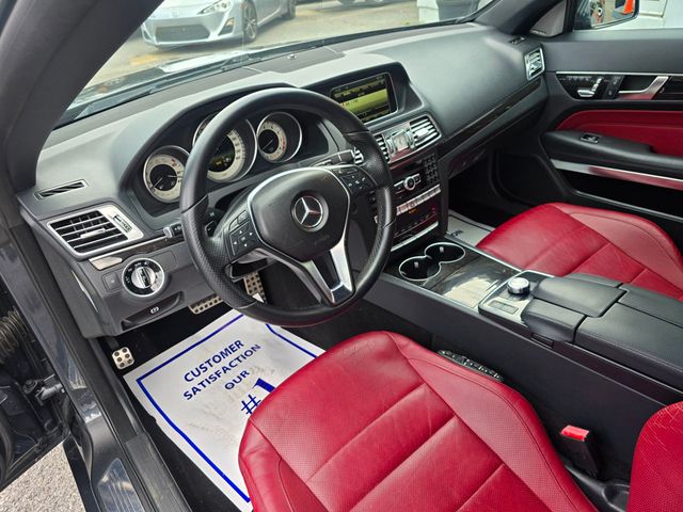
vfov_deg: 58.9
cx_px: 342
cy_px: 256
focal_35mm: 23
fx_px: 454
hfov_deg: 73.9
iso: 50
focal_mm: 6.3
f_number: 1.7
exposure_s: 1/180
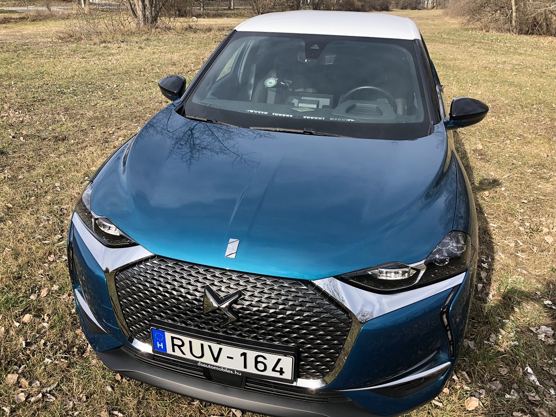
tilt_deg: -24.9
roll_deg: -0.9
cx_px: 278
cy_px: 208
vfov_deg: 49.7
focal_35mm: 28
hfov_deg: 63.4
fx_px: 450
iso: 20
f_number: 1.8
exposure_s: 1/867
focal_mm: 3.99
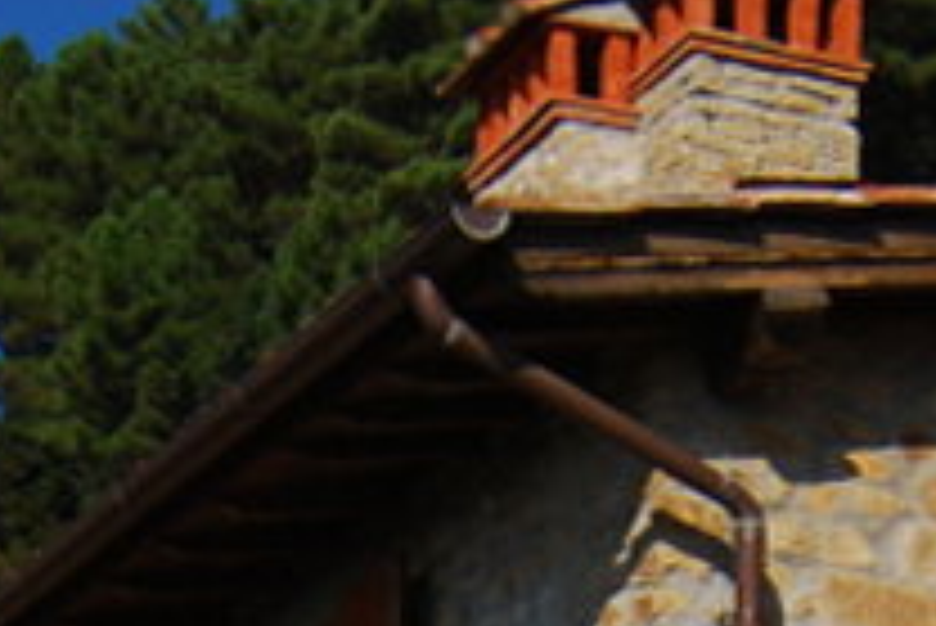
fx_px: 3070
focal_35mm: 118
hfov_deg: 17.1
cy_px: 1209
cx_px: 868
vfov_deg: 10.7
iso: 100
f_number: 4
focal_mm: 16
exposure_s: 1/1250
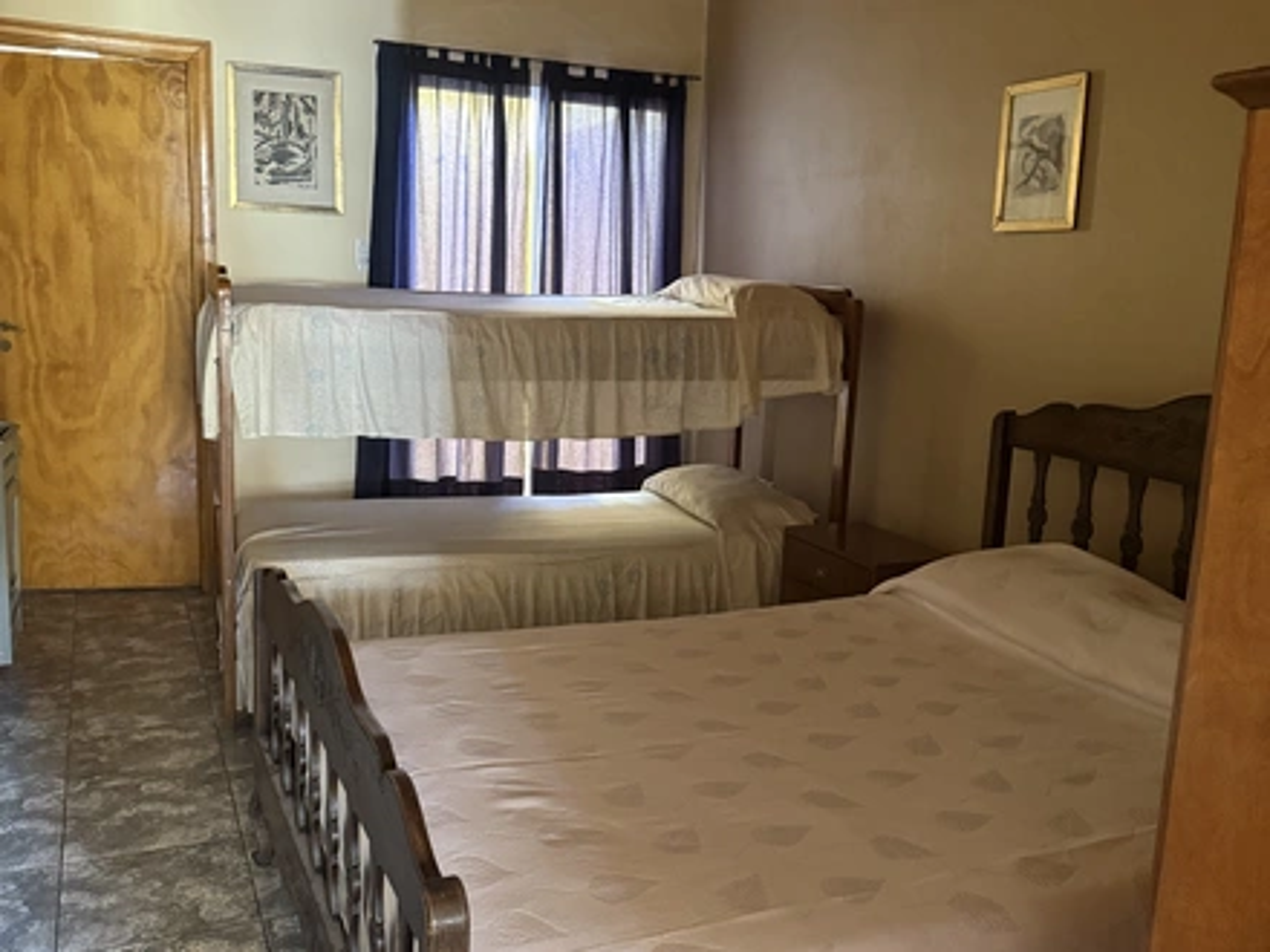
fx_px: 881
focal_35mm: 24
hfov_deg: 71.6
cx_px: 635
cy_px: 476
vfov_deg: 56.8
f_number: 1.78
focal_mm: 6.76
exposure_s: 1/43
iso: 800
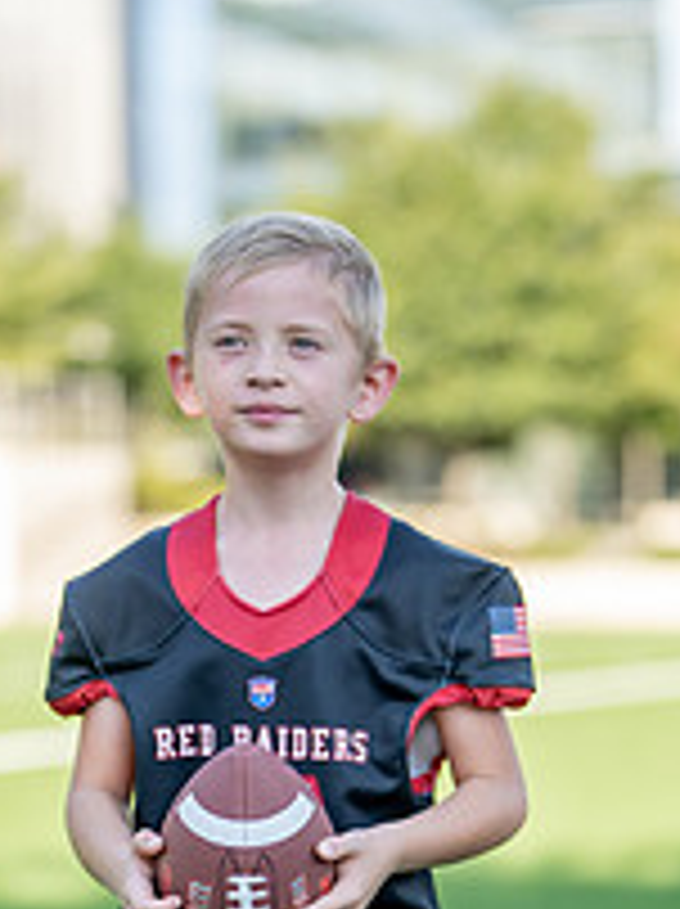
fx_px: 3885
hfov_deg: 10.0
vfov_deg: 13.2
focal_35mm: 148
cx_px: 342
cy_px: 896
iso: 100
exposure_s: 1/1600
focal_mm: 50
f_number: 1.2
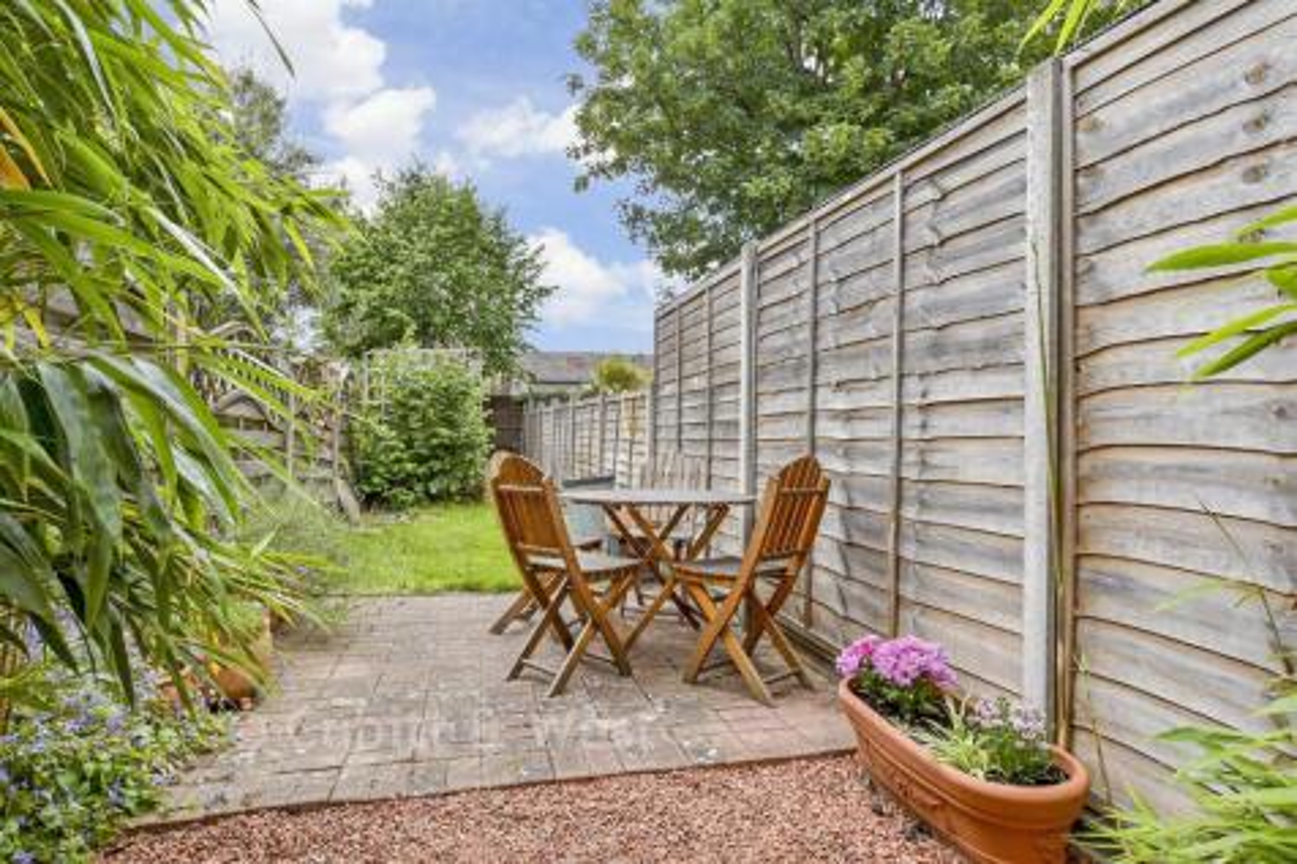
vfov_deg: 64.5
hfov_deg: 86.9
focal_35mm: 19
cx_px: 648
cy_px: 432
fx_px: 684
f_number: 8
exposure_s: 1/125
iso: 160
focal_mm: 13
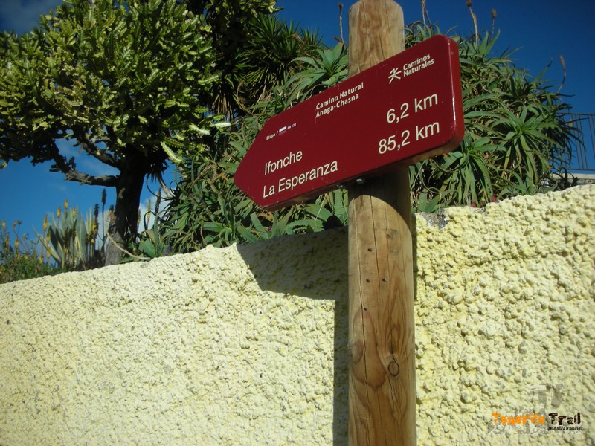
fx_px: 602
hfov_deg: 52.6
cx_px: 298
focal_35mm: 35
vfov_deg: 40.7
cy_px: 223
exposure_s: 1/170
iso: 50
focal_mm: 5.8
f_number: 8.5
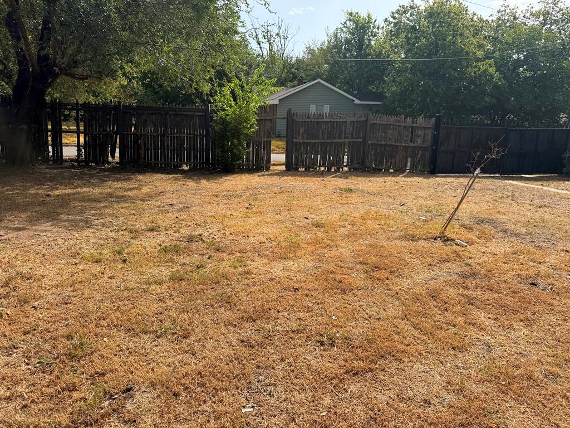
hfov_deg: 71.6
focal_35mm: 24
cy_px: 214
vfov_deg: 56.8
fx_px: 395
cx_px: 285
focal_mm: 6.76
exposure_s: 1/4673
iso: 80
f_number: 1.78
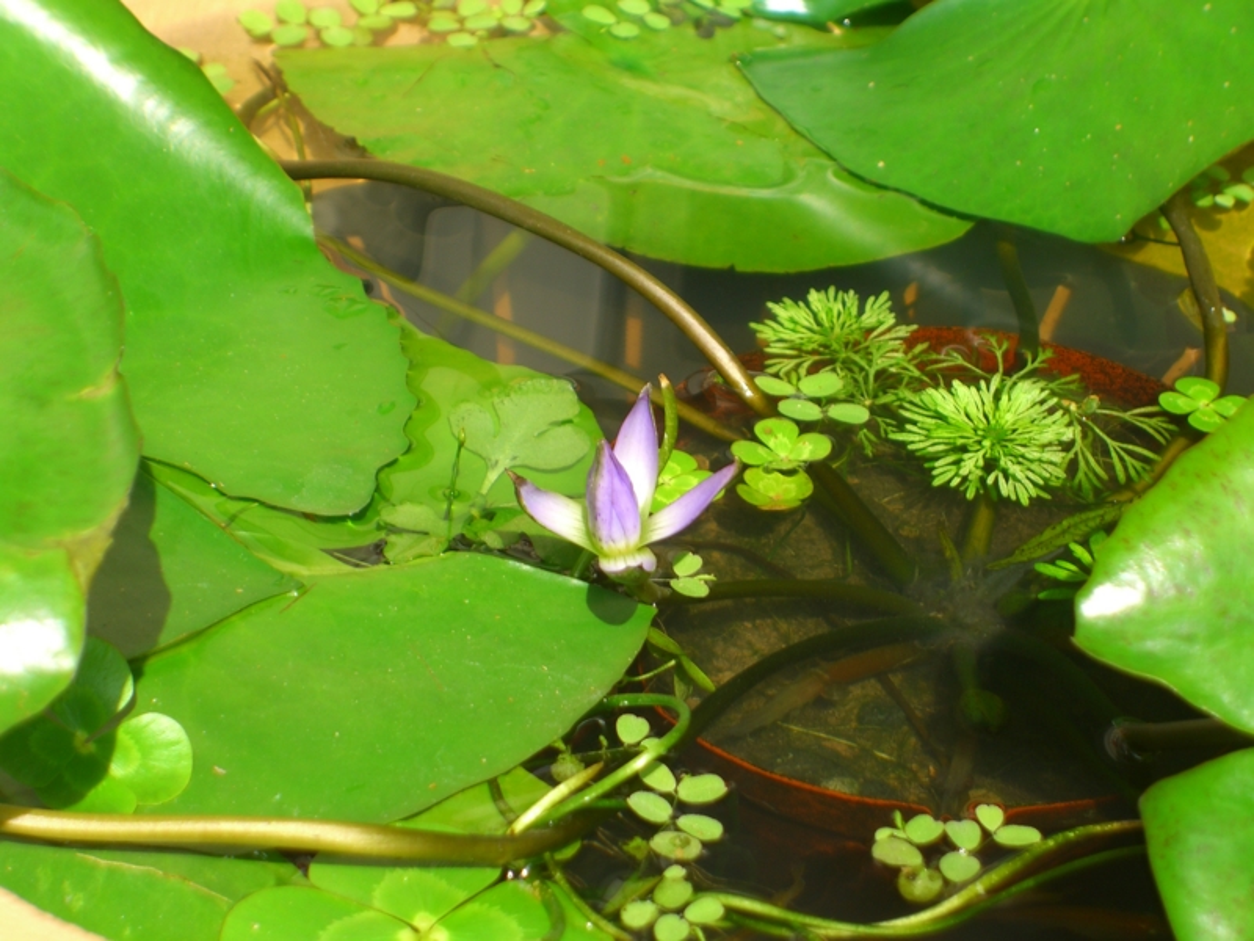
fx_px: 4130
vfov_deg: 13.0
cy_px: 470
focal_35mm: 114
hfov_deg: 17.3
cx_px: 627
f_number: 5.1
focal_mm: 23.7
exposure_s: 1/200
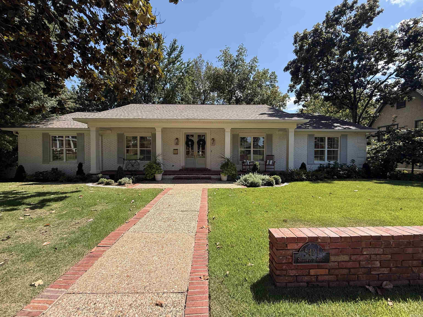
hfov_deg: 102.1
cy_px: 158
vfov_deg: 85.7
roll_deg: -0.6
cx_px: 212
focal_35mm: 14
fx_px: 171
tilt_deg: -0.4
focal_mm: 2.22
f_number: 2.2
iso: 50
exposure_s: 1/1033
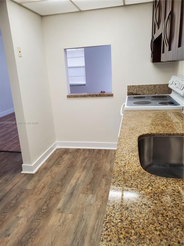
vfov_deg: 67.3
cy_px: 123
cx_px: 92
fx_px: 184
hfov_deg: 53.1
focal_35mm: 26
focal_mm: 4.3
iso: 200
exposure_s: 1/120
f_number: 2.4
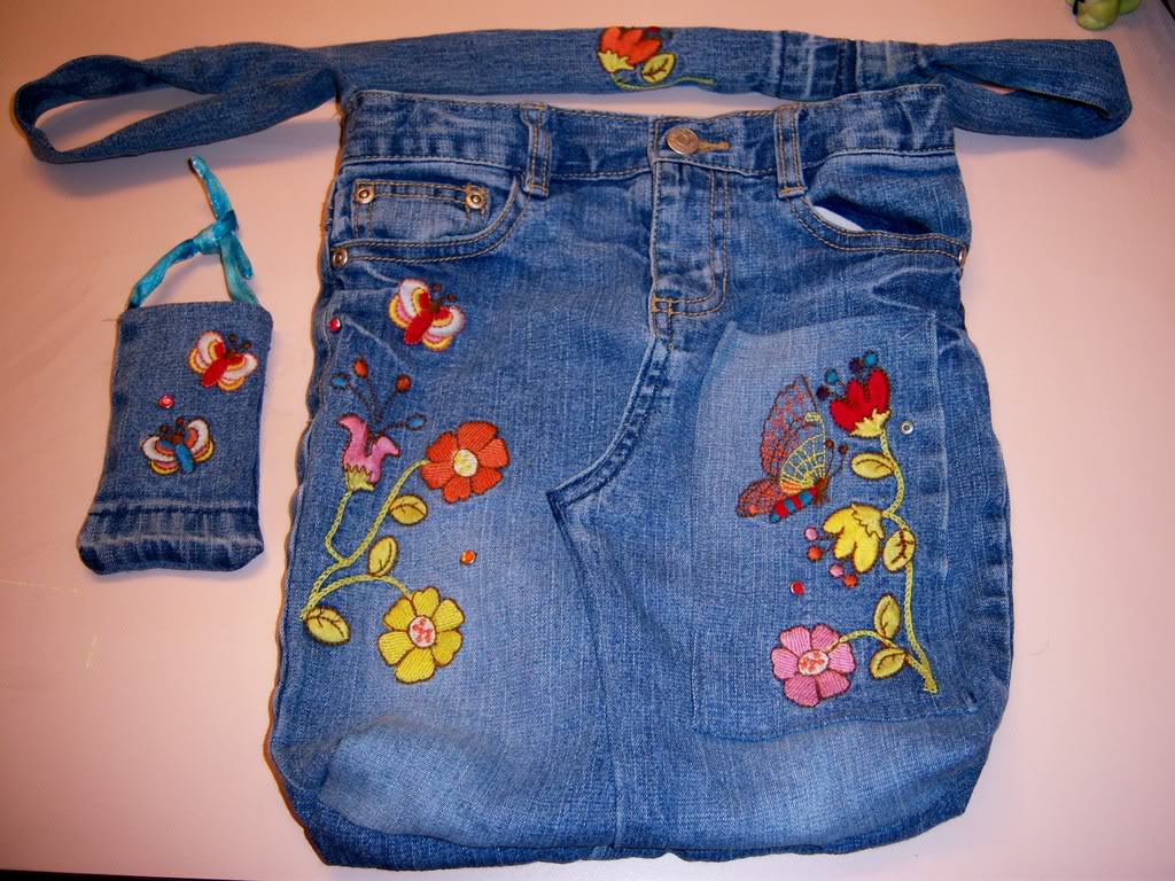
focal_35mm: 36
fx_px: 1222
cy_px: 440
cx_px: 588
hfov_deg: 51.4
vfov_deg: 39.7
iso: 80
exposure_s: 1/60
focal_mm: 7.5
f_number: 2.8
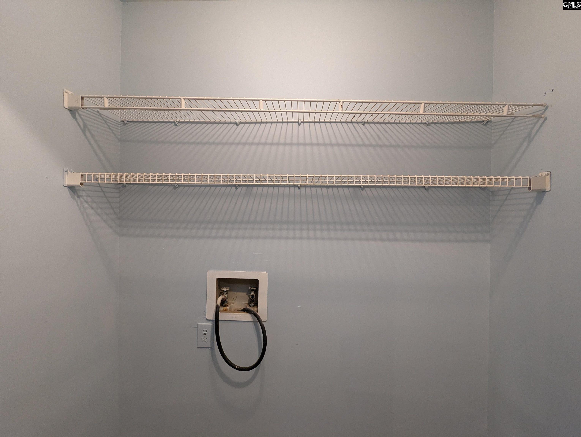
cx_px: 290
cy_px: 218
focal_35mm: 16
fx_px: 269
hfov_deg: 94.4
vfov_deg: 78.2
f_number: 2.2
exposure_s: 1/30
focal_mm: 2.35
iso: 332
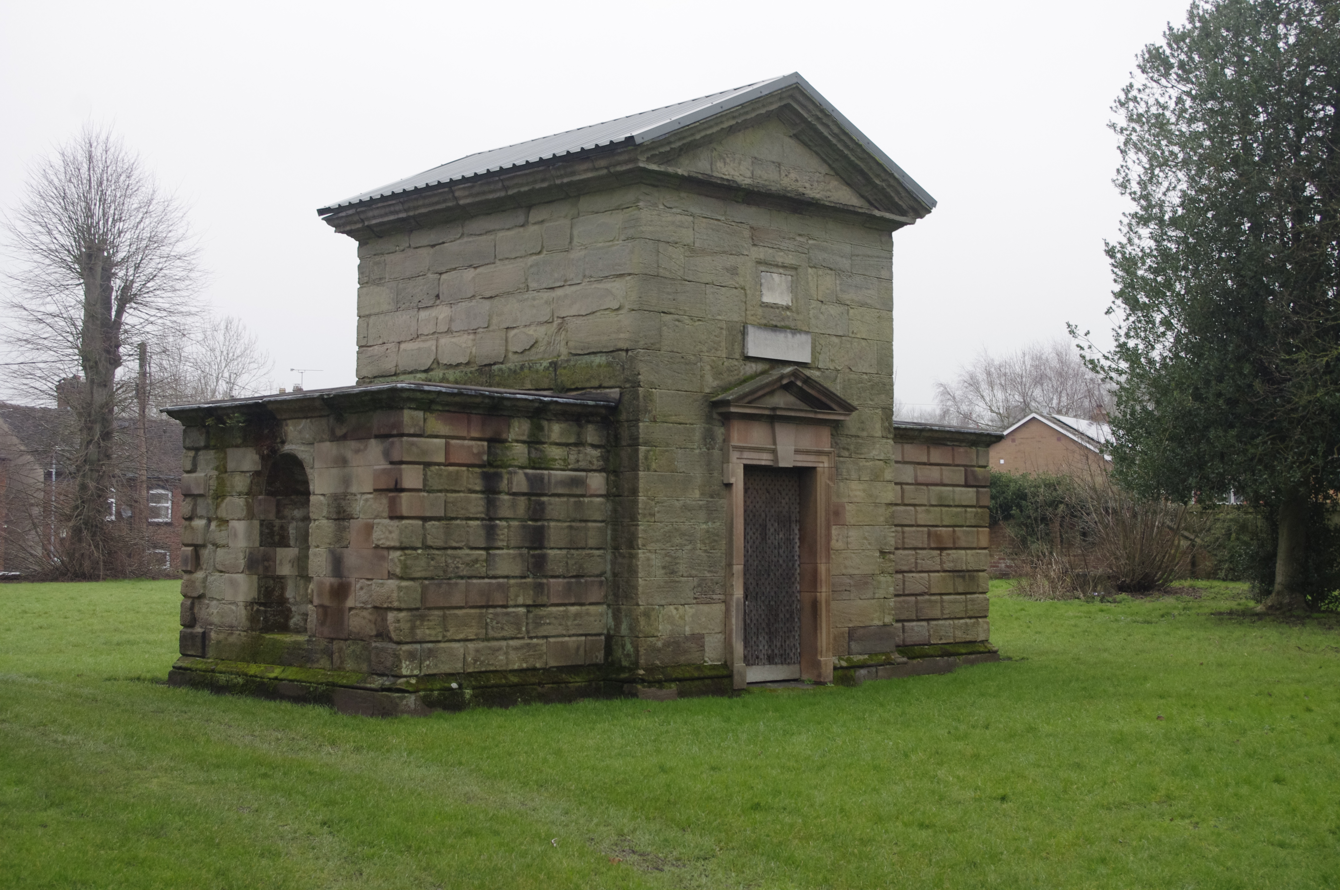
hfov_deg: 42.8
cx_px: 670
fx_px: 1710
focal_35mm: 46
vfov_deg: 29.2
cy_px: 445
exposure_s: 1/200
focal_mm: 30.63
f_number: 5.6
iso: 800
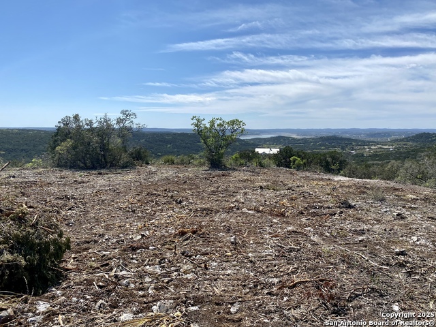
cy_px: 164
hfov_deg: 67.3
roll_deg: -0.2
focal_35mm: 26
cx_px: 218
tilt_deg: -5.0
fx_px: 327
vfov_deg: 53.1
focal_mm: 4.25
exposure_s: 1/4808
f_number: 1.8
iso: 32
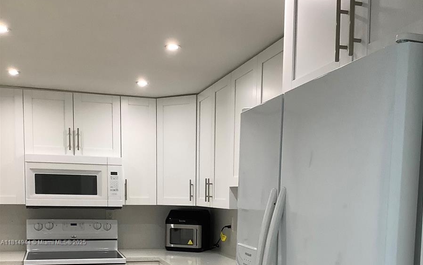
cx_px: 212
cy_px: 243
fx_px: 507
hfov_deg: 45.3
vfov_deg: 28.0
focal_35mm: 44
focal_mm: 3.3
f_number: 2.4
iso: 100
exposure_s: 1/60
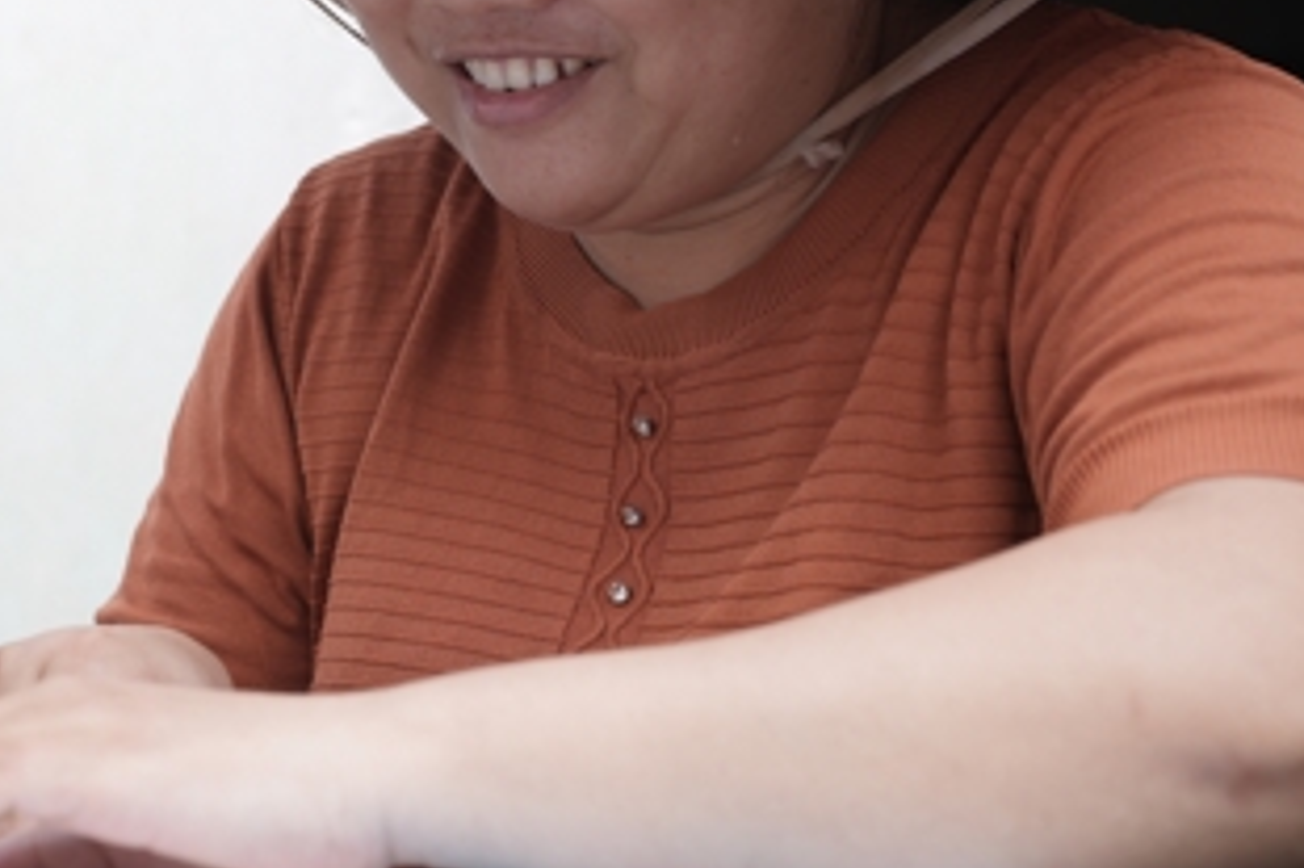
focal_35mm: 113
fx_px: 4091
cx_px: 210
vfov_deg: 12.0
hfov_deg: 17.9
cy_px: 136
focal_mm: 54
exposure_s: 1/80
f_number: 4
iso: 125
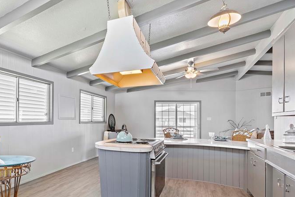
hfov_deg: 73.6
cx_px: 97
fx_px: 188
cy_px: 122
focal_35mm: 23
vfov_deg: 54.5
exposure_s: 1/1.67
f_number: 8
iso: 640
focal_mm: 15
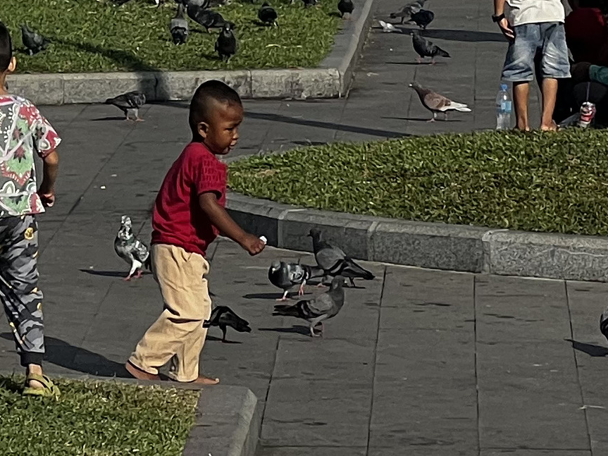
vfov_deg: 4.1
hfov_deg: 5.5
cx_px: -75
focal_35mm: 357
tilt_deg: +2.4
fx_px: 6270
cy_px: -561
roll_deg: +0.2
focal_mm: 9
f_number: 2.8
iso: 32
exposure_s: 1/1206
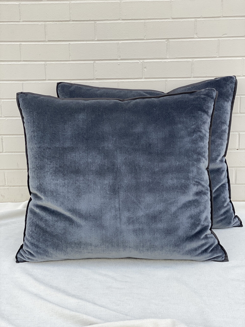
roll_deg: +0.8
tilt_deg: -14.0
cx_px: 122
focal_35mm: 52
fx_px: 491
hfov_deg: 28.0
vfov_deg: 36.8
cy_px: 164
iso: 20
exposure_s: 1/841
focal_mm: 6
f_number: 2
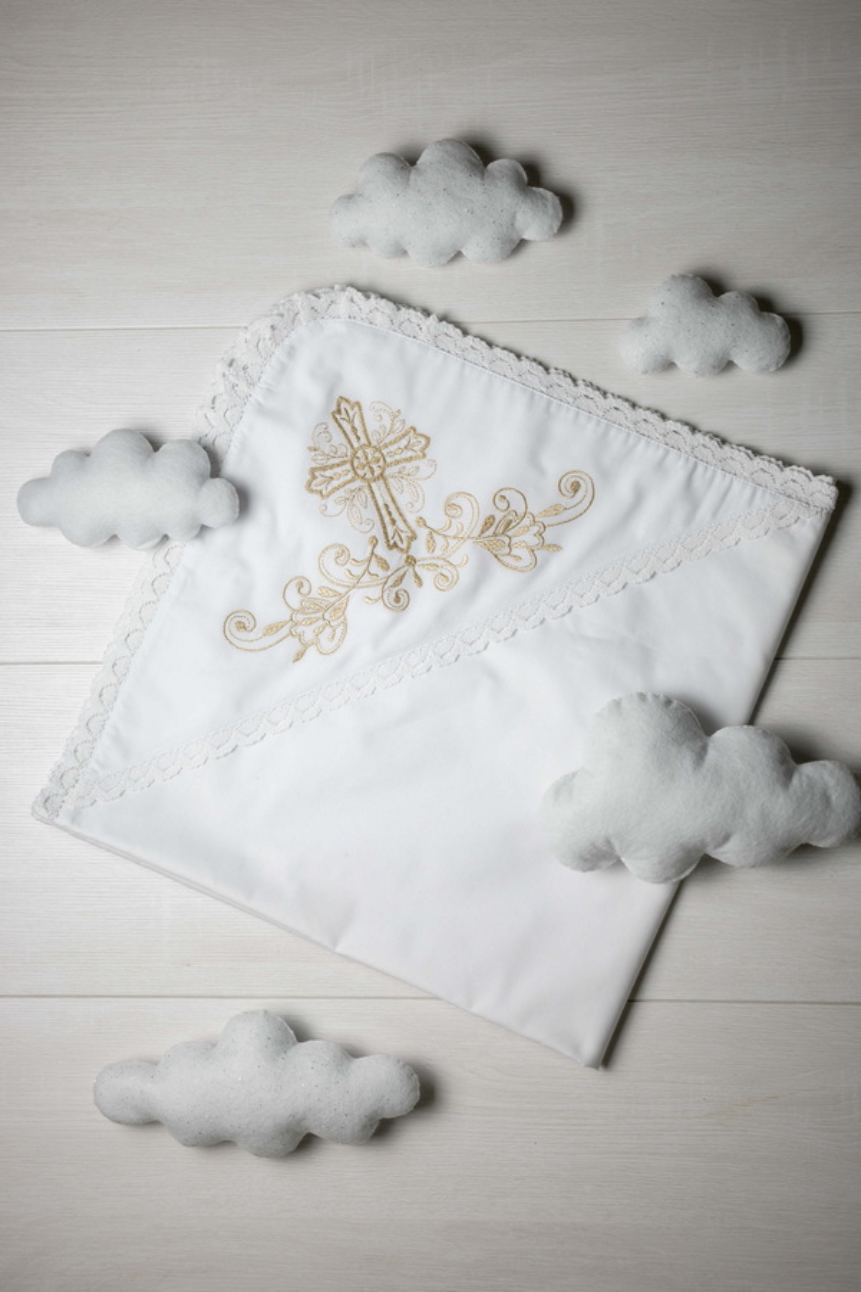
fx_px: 1883
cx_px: 430
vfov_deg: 37.9
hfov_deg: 25.8
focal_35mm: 52
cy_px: 646
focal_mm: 35
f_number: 1.8
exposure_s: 1/100
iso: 100
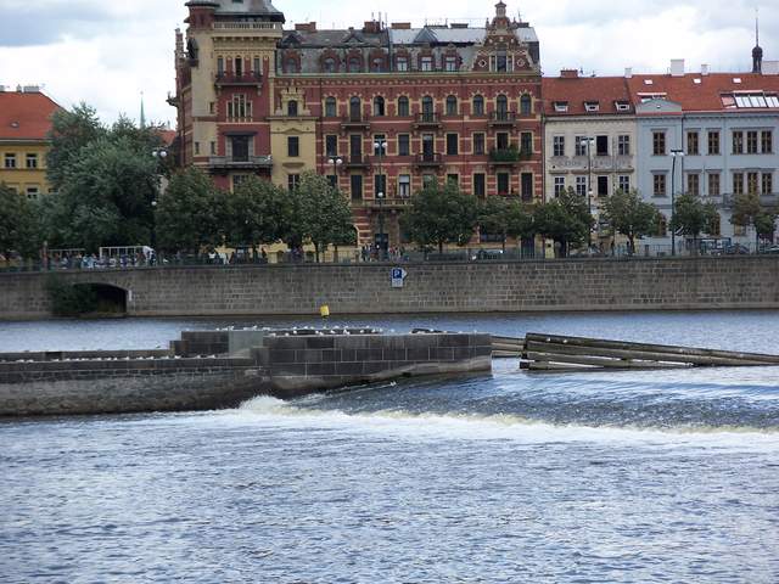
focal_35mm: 133
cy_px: 292
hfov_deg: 14.8
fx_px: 2993
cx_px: 390
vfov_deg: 11.1
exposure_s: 1/400
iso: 64
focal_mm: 28
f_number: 4
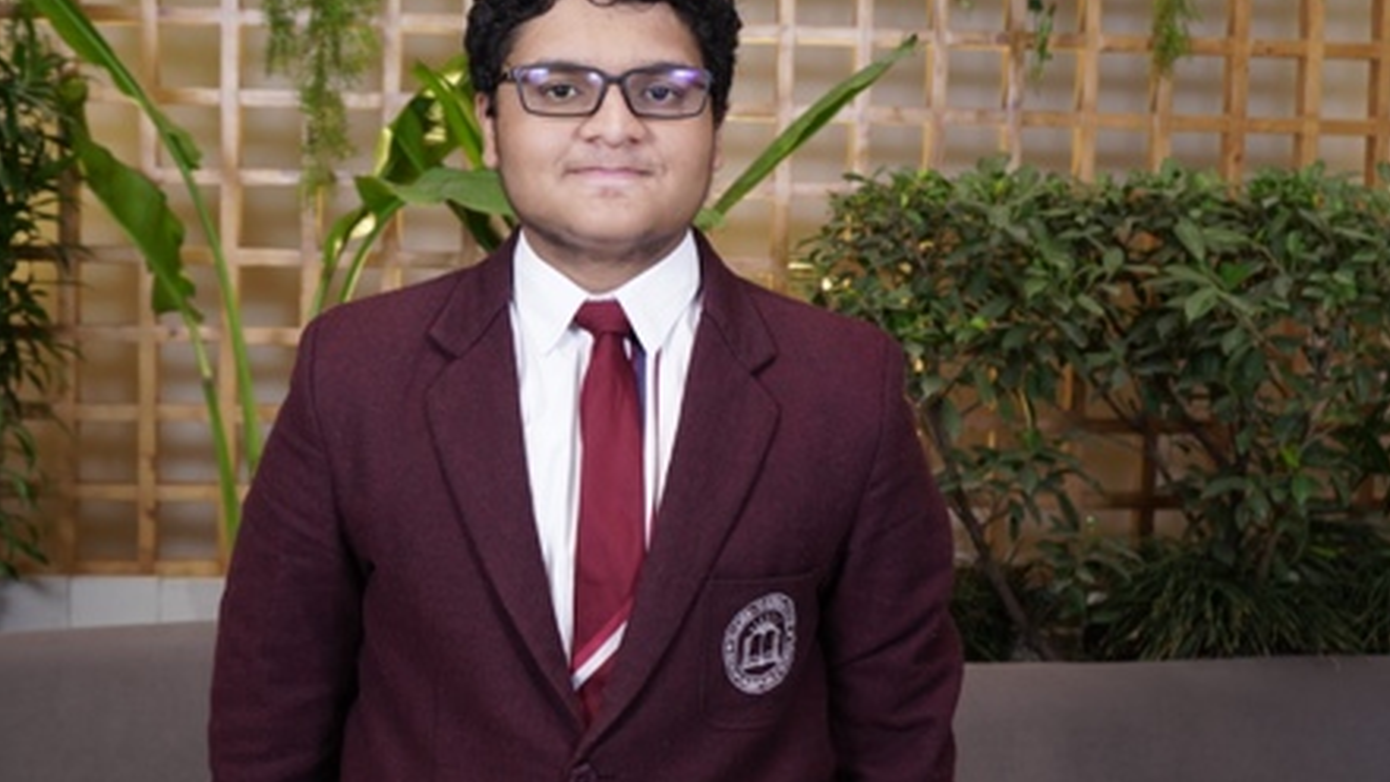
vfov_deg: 24.4
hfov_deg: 42.1
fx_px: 1806
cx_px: 700
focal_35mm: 49
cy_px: 326
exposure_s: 1/80
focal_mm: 31
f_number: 4
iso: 320
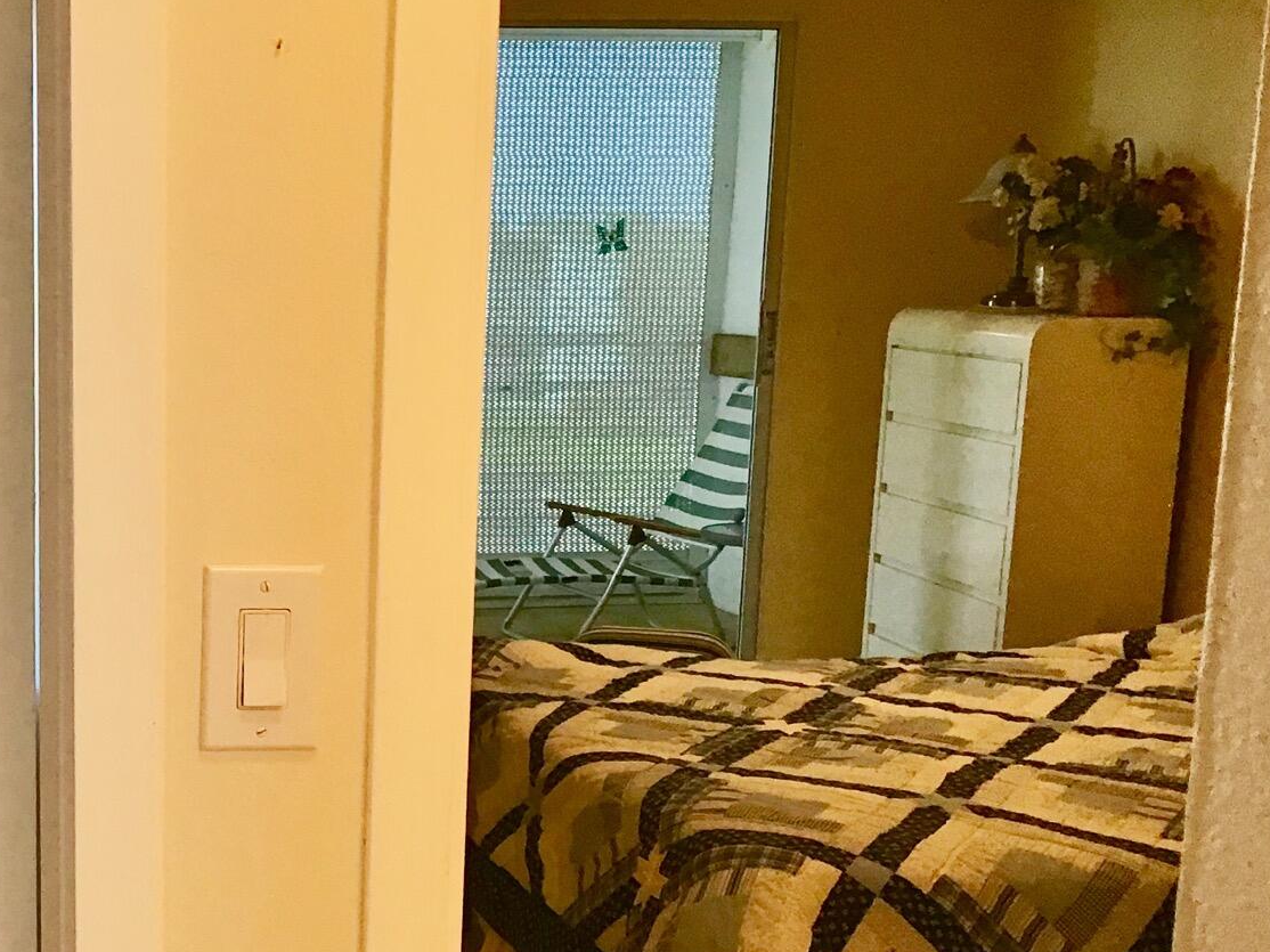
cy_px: 687
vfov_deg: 25.4
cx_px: 130
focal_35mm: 57
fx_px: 2091
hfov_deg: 32.2
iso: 40
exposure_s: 1/30
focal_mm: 3.3
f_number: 2.4
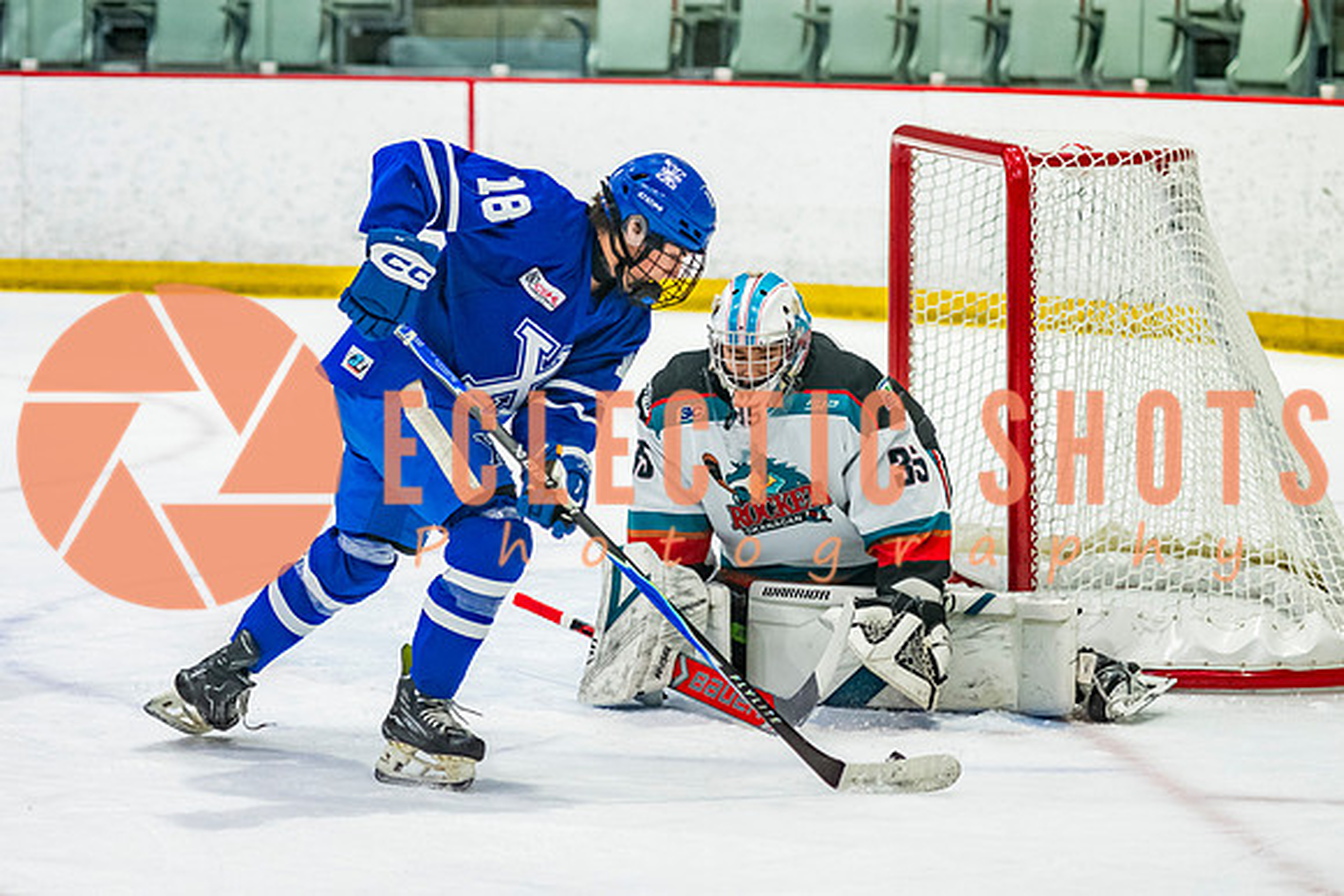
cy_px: 373
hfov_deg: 12.5
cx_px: 503
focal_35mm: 164
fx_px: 6124
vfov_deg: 8.4
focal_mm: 100
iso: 1600
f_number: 3.2
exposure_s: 1/1000
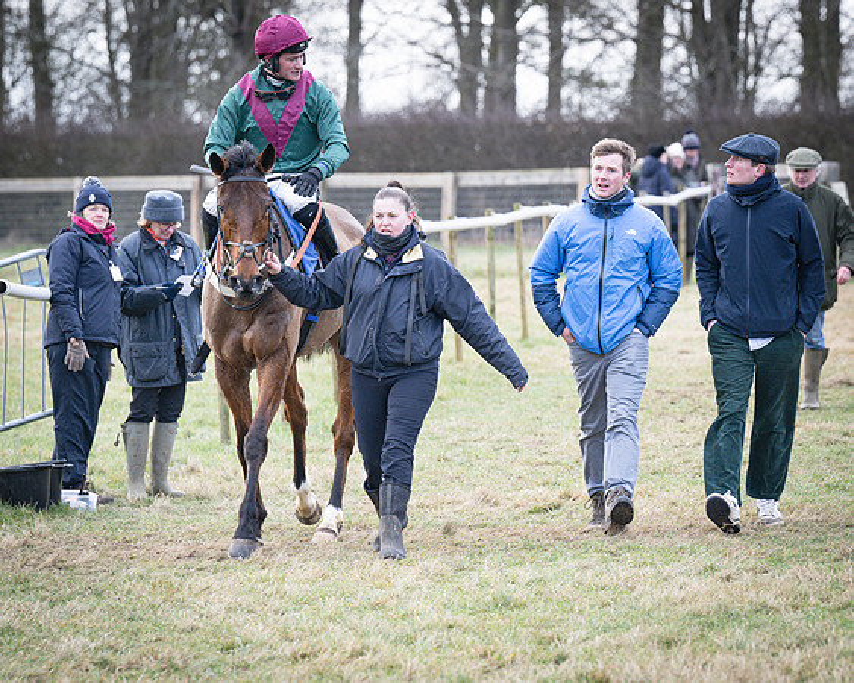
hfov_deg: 6.9
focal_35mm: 278
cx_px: 513
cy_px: 342
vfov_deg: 5.6
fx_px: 7031
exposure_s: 1/640
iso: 400
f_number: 4.5
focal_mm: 165
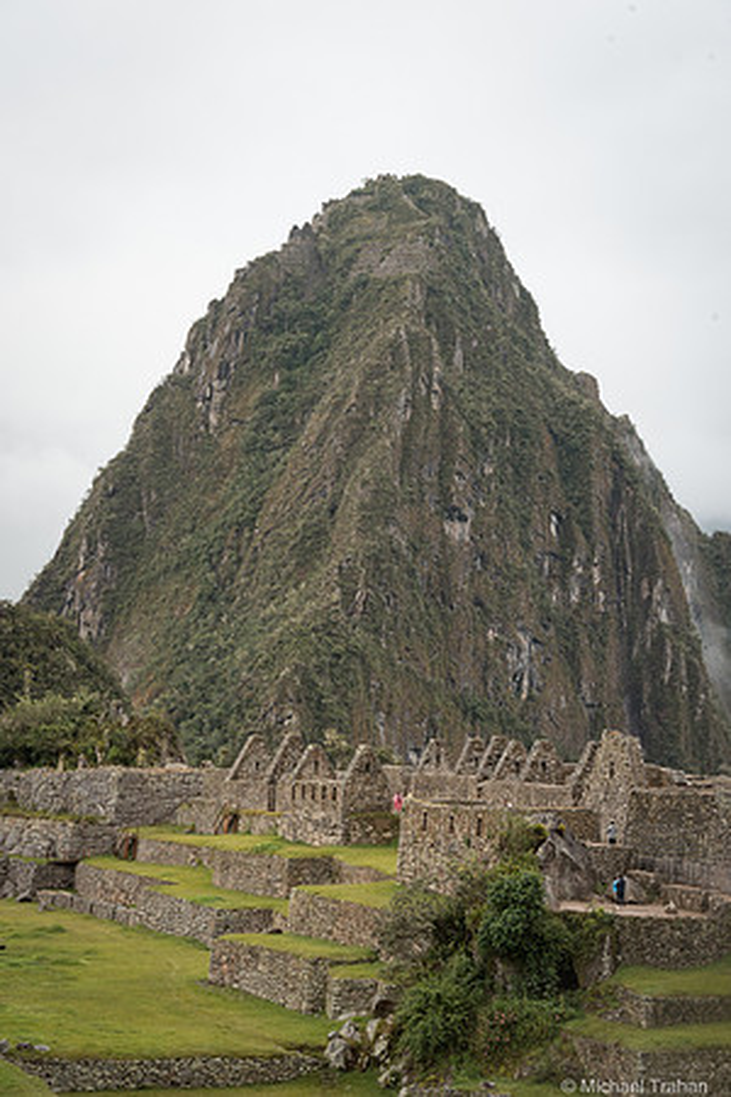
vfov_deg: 31.0
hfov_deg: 20.9
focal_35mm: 65
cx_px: 366
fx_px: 1980
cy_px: 548
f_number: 10
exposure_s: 1/200
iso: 1000
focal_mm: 65
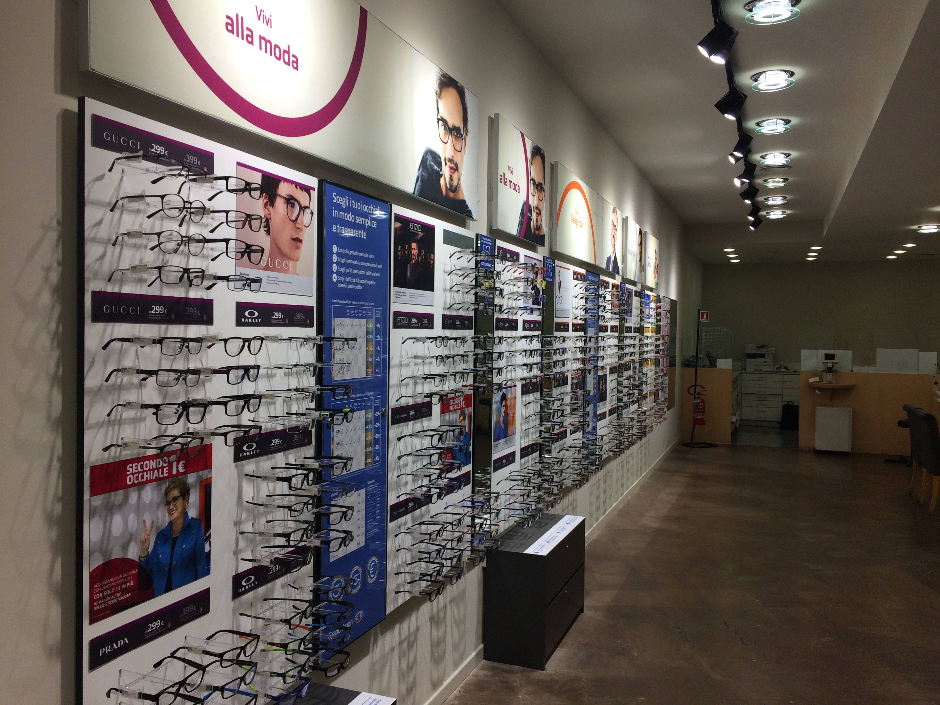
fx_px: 787
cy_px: 352
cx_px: 470
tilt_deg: -1.5
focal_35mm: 29
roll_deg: +1.1
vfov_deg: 48.2
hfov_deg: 61.7
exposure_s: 1/100
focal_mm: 4.15
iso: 50
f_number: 2.2
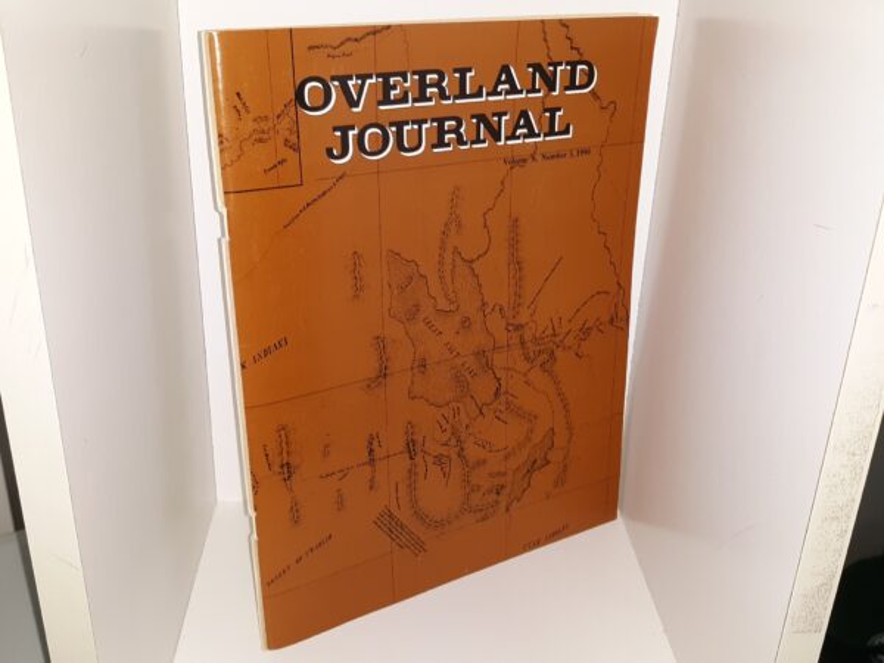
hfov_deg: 63.4
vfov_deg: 49.7
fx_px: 715
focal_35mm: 28
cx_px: 442
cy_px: 332
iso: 50
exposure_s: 1/60
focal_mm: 3.7
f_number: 1.7
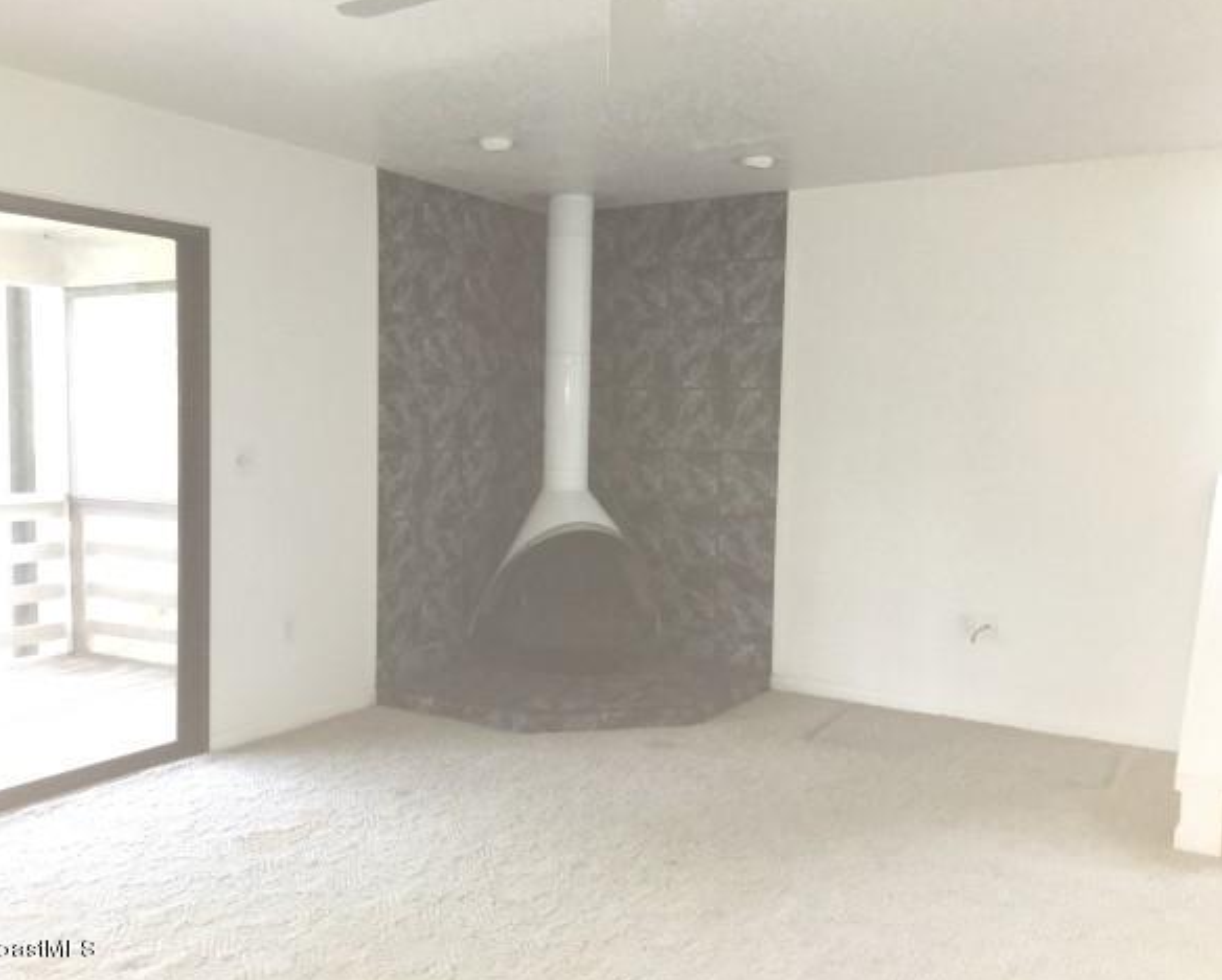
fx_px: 1122
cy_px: 488
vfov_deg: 47.2
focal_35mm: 31
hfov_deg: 57.1
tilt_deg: -3.7
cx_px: 563
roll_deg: -0.1
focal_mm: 4.15
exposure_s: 1/16
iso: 250
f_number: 2.2
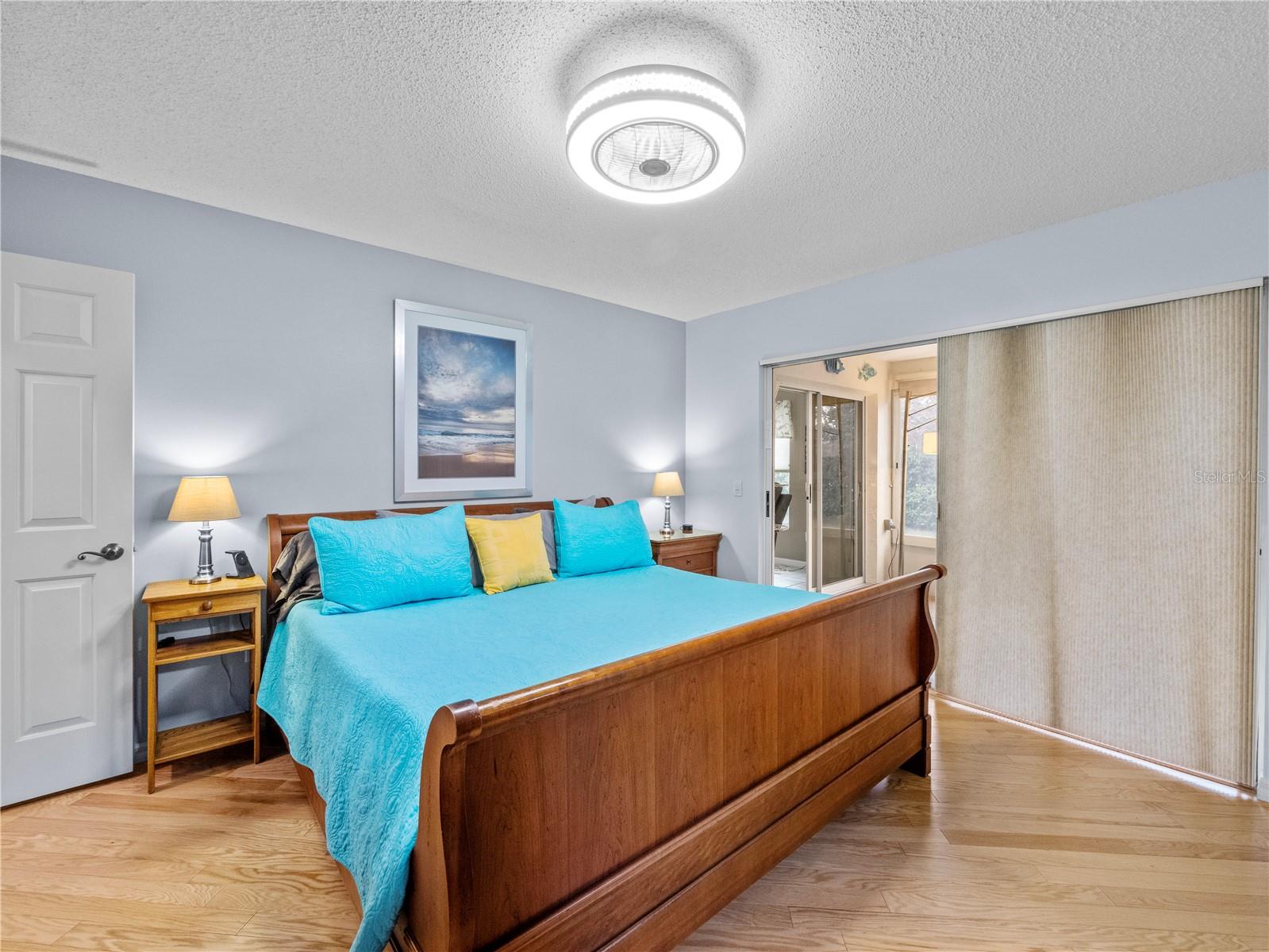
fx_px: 513
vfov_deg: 85.7
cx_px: 634
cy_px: 476
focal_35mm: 14
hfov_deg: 102.1
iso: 800
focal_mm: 7
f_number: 8
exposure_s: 1/4
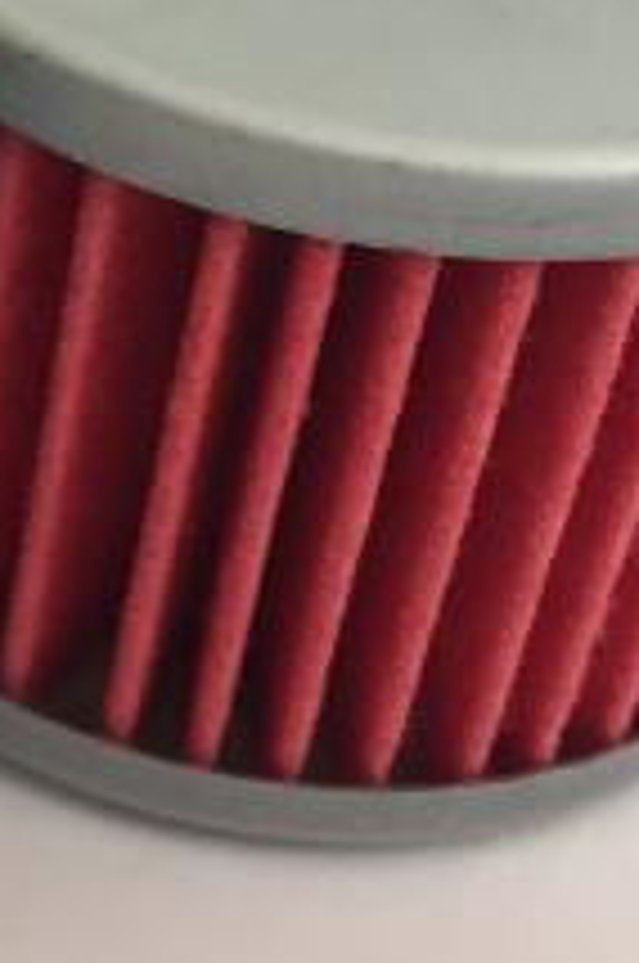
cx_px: -472
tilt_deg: -42.2
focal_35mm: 113
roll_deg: -3.8
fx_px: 3018
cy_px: 108
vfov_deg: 17.9
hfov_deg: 11.3
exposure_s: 1/40
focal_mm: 4.15
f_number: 2.2
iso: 32
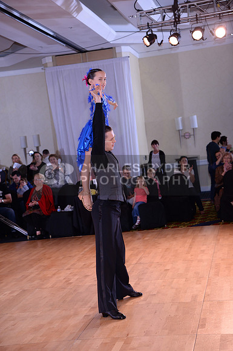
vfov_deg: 31.0
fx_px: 633
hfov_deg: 20.9
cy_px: 176
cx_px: 116
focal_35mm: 65
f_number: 4.5
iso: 1250
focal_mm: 65
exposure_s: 1/250
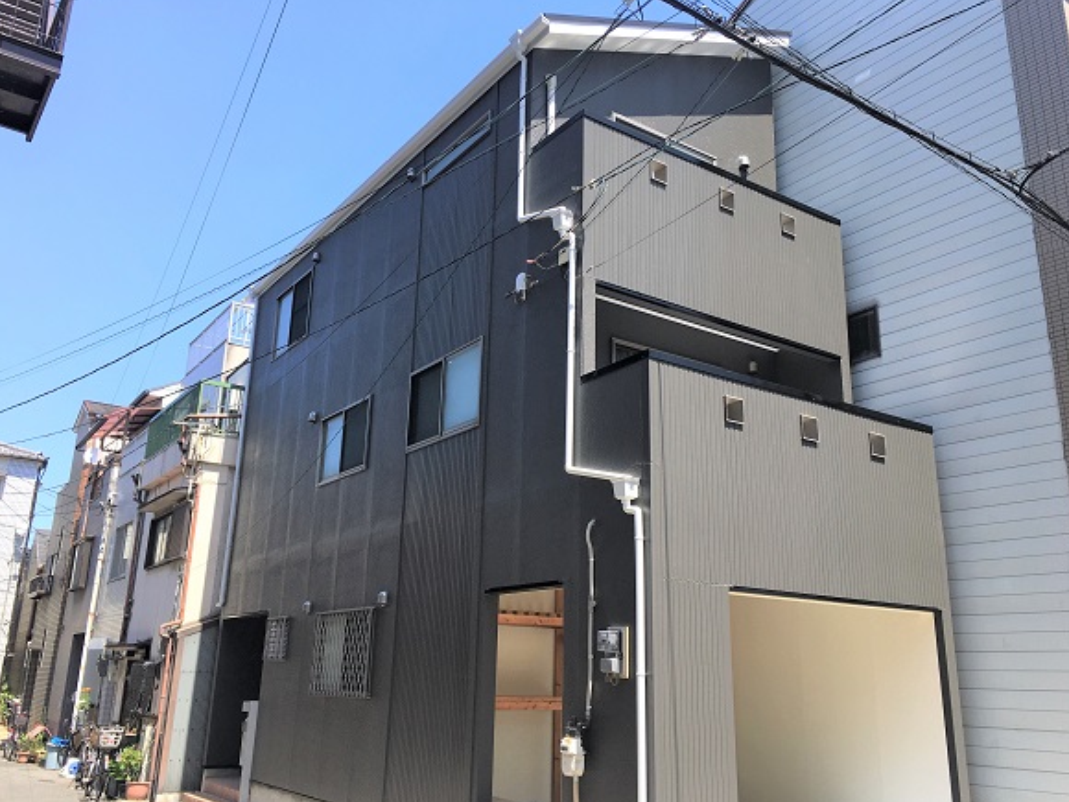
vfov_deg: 46.8
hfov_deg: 60.0
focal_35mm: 30
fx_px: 926
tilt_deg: +15.5
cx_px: 538
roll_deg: -0.7
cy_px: 402
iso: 25
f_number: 2.2
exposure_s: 1/718
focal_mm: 4.15
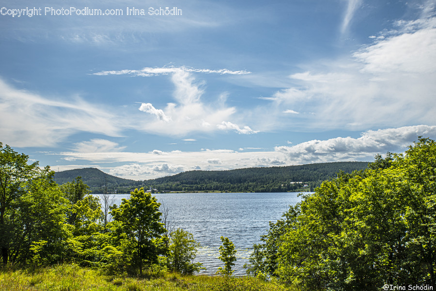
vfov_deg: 37.9
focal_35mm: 35
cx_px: 218
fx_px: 424
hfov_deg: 54.4
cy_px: 146
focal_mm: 35
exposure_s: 1/15
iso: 100
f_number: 22
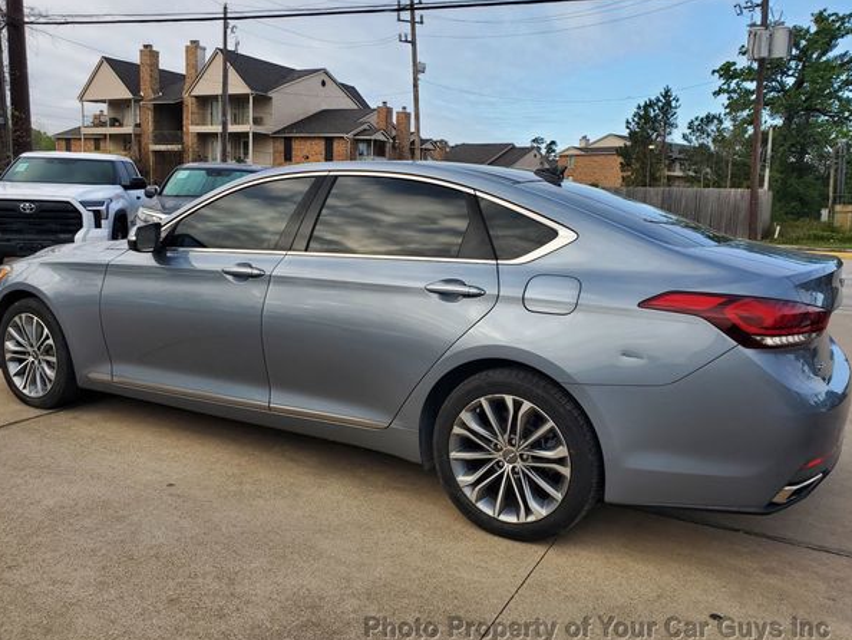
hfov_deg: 63.4
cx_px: 419
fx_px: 689
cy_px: 314
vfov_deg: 49.8
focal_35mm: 28
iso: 50
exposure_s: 1/452
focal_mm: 4.3
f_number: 2.4
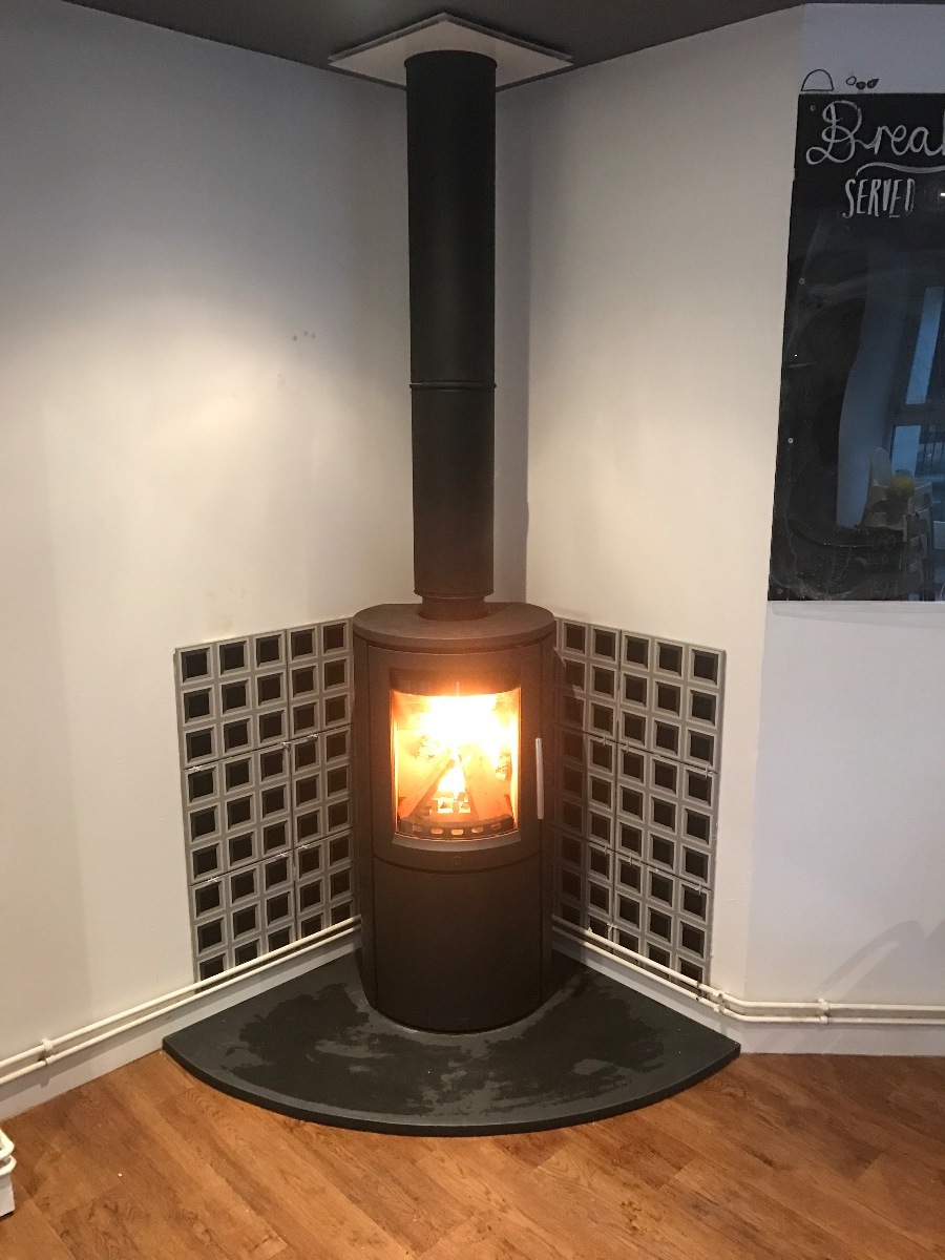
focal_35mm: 28
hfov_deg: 49.7
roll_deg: +0.5
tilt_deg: -12.3
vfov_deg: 63.4
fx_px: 1019
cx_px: 472
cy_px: 630
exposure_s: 1/7
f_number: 1.8
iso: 100
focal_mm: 3.99
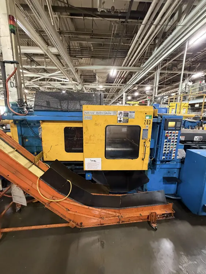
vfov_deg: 102.0
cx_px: 103
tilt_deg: -9.7
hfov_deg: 85.7
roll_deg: -1.0
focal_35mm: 14
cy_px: 137
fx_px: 111
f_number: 2.2
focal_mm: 2.22
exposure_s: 1/60
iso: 800
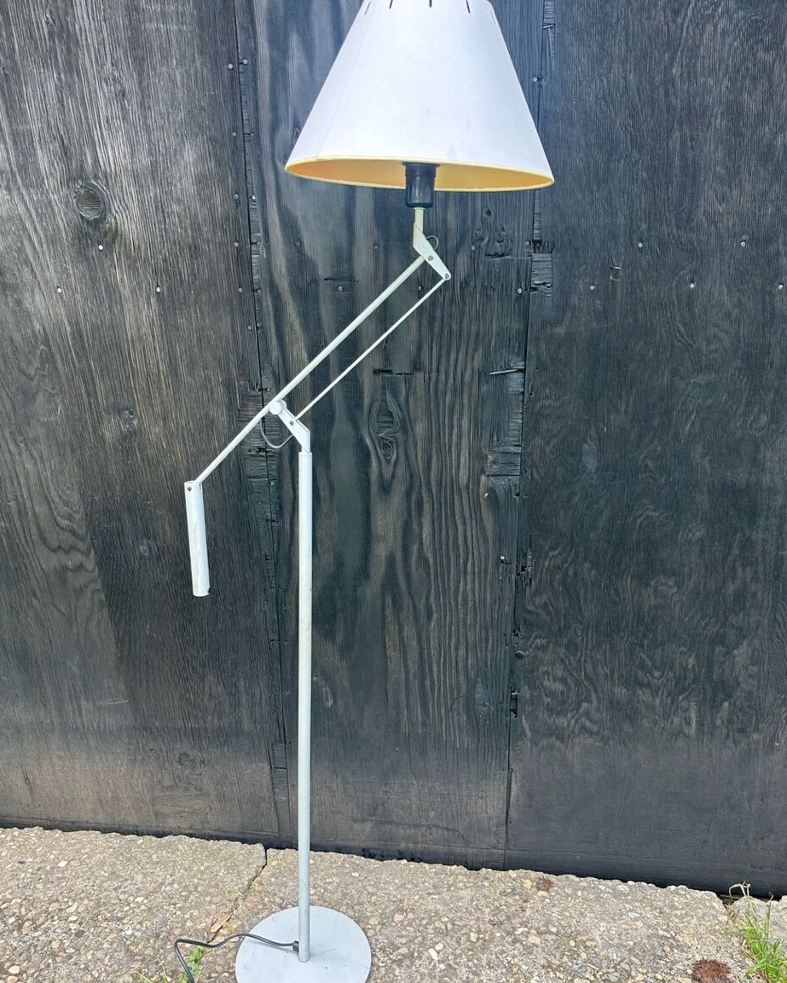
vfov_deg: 66.0
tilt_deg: -19.9
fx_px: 757
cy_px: 494
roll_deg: +0.9
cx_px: 407
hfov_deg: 54.9
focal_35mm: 26
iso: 80
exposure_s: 1/165
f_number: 1.78
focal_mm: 6.86
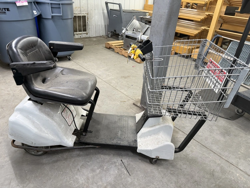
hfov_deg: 71.6
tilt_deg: -28.8
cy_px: 94
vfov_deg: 56.8
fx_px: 173
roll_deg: -4.5
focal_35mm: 24
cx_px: 125
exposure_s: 1/60
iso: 250
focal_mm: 6.76
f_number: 1.78
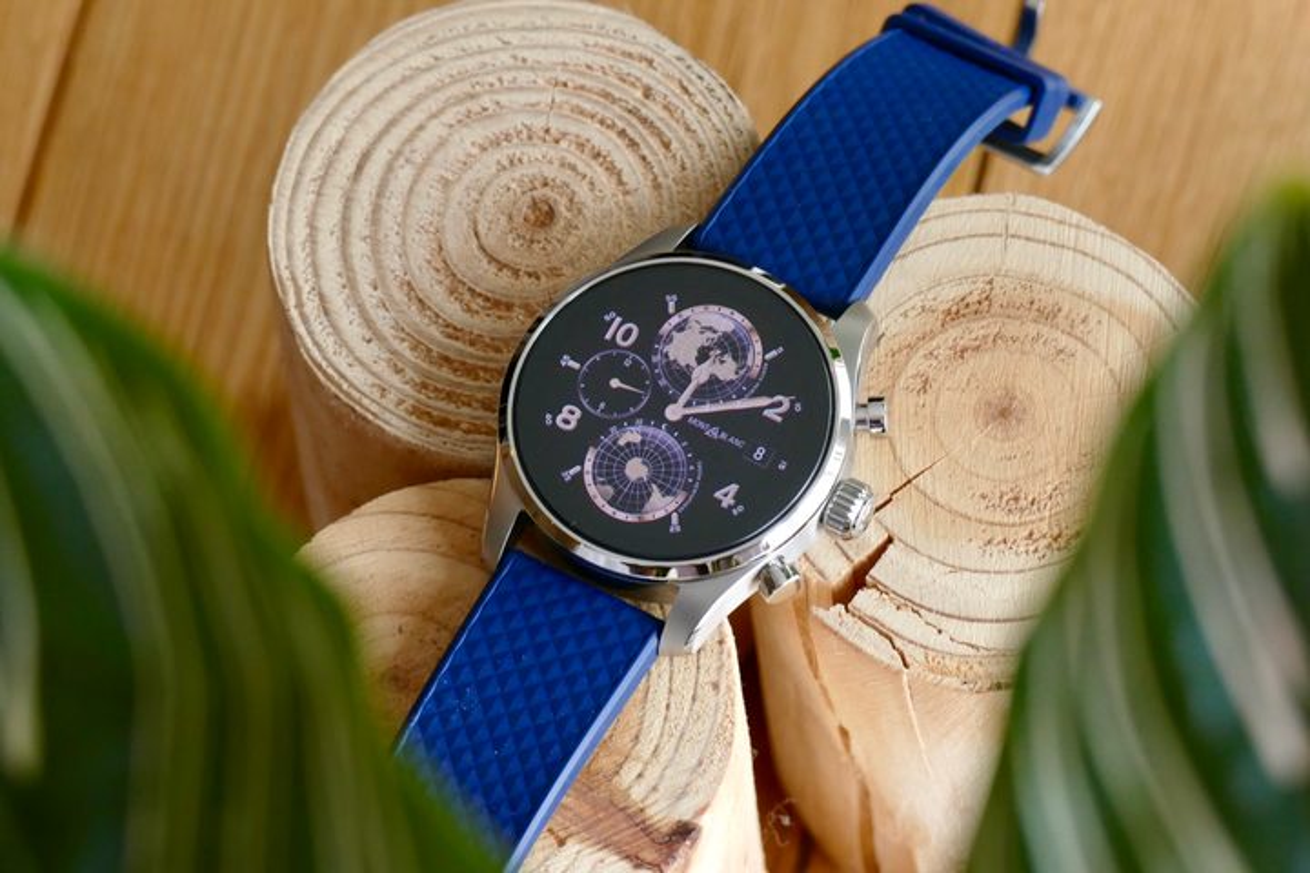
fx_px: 8551
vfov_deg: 5.8
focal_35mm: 235
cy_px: 436
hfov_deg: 8.8
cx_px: 655
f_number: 5
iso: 800
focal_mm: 85.83
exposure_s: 1/100
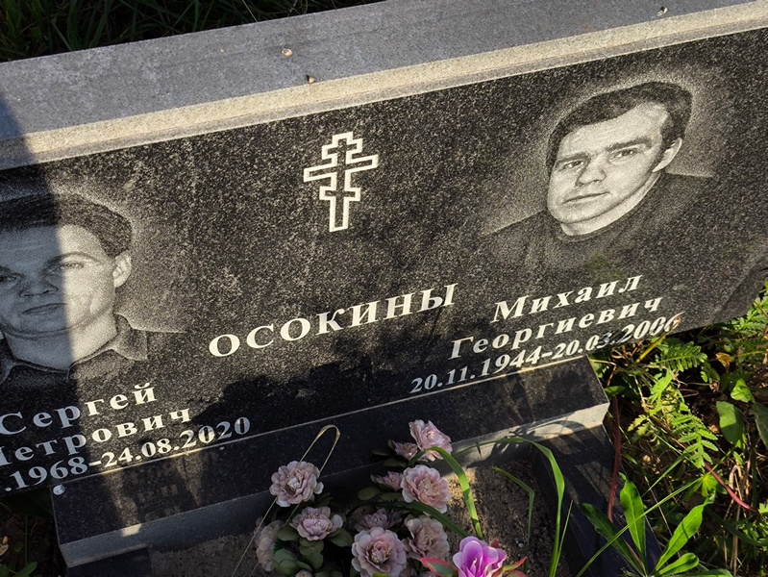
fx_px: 1110
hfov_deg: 38.2
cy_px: 288
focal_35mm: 50
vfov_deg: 29.1
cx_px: 384
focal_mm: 4.71
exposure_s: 1/854
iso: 50
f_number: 1.7
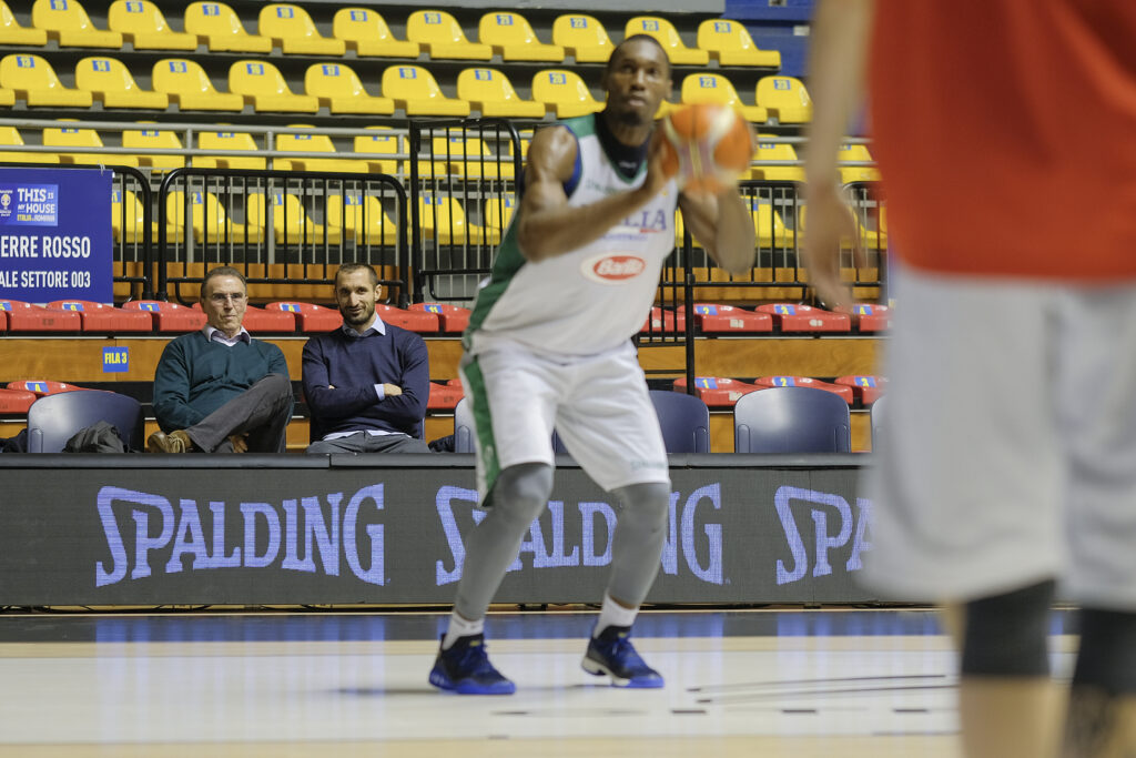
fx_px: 4260
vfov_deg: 10.2
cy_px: 379
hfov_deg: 15.2
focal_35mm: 135
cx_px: 568
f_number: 2
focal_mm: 90
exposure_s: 1/250
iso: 320
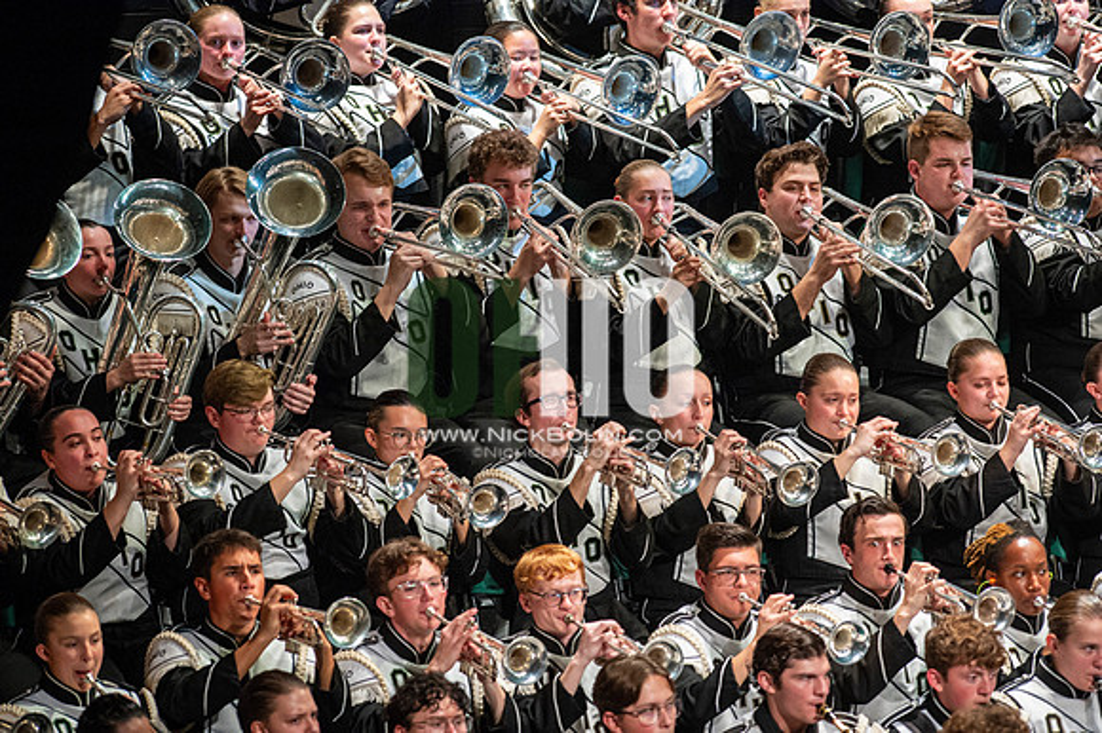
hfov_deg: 6.9
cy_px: 366
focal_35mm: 300
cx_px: 551
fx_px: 9178
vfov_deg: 4.6
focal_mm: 300
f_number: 5.6
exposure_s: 1/400
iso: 5000
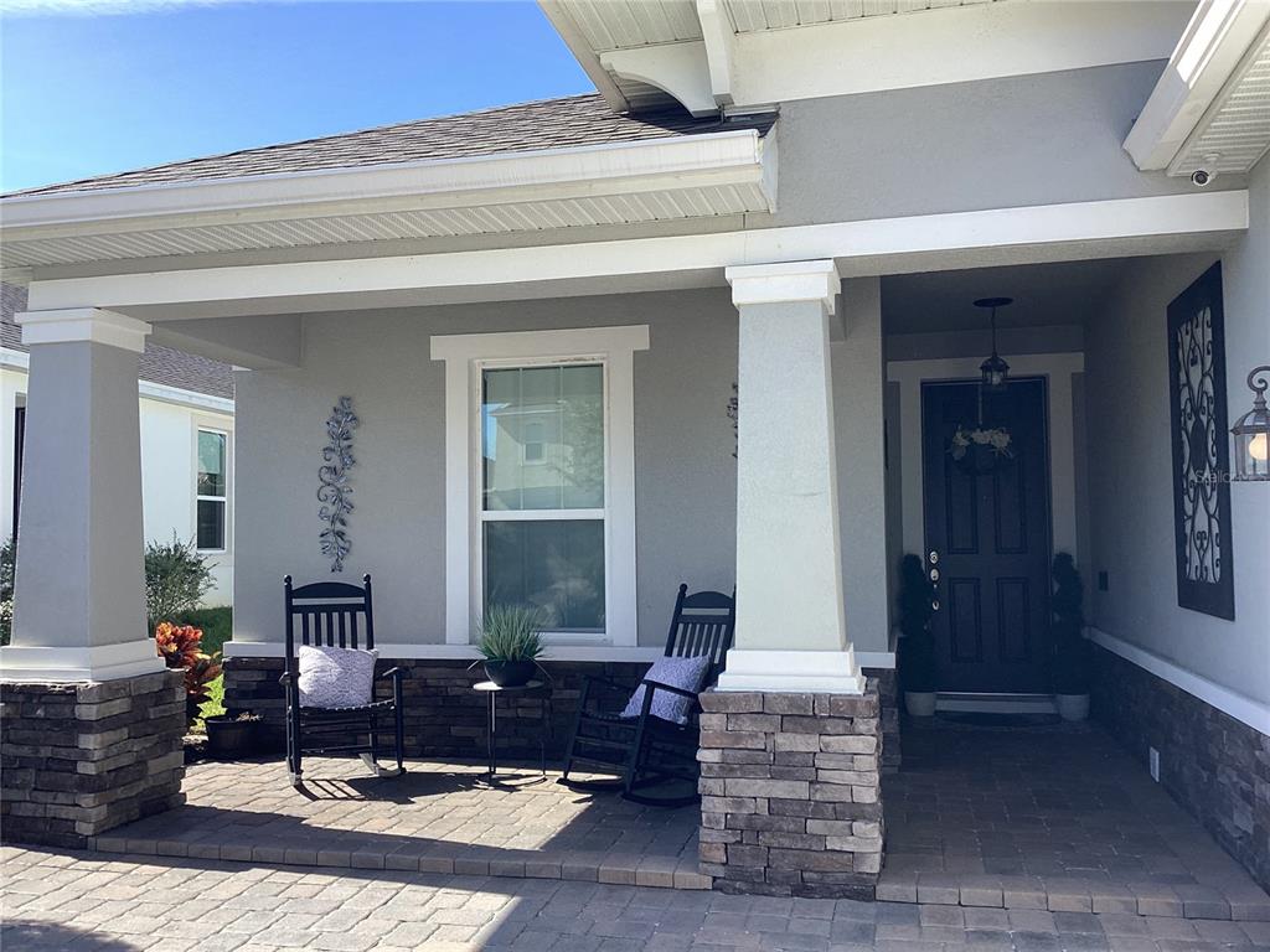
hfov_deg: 58.4
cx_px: 635
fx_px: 1137
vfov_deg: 45.4
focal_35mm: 31
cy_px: 476
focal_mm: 3.3
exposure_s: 1/612
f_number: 2.4
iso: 25
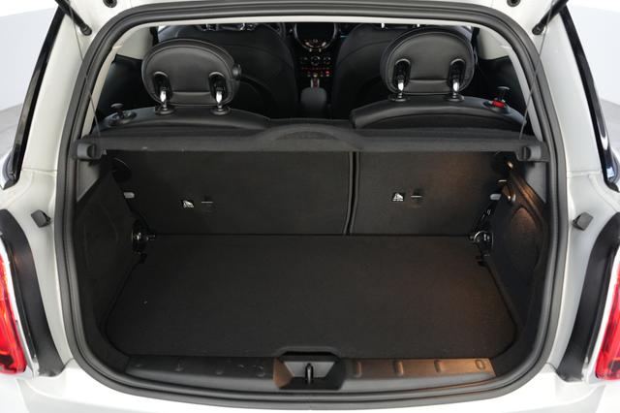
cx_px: 310
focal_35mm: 27
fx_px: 465
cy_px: 206
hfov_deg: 67.4
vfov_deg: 47.9
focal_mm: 27
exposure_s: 1/160
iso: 5000
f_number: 2.8
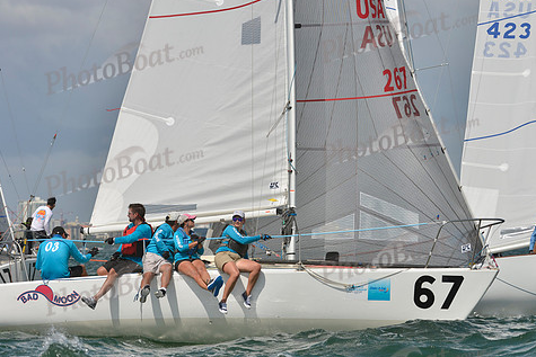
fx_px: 3634
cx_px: 263
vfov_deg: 5.6
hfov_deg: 8.4
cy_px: 212
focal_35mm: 244
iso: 200
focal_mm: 200
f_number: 8
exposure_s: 1/1000
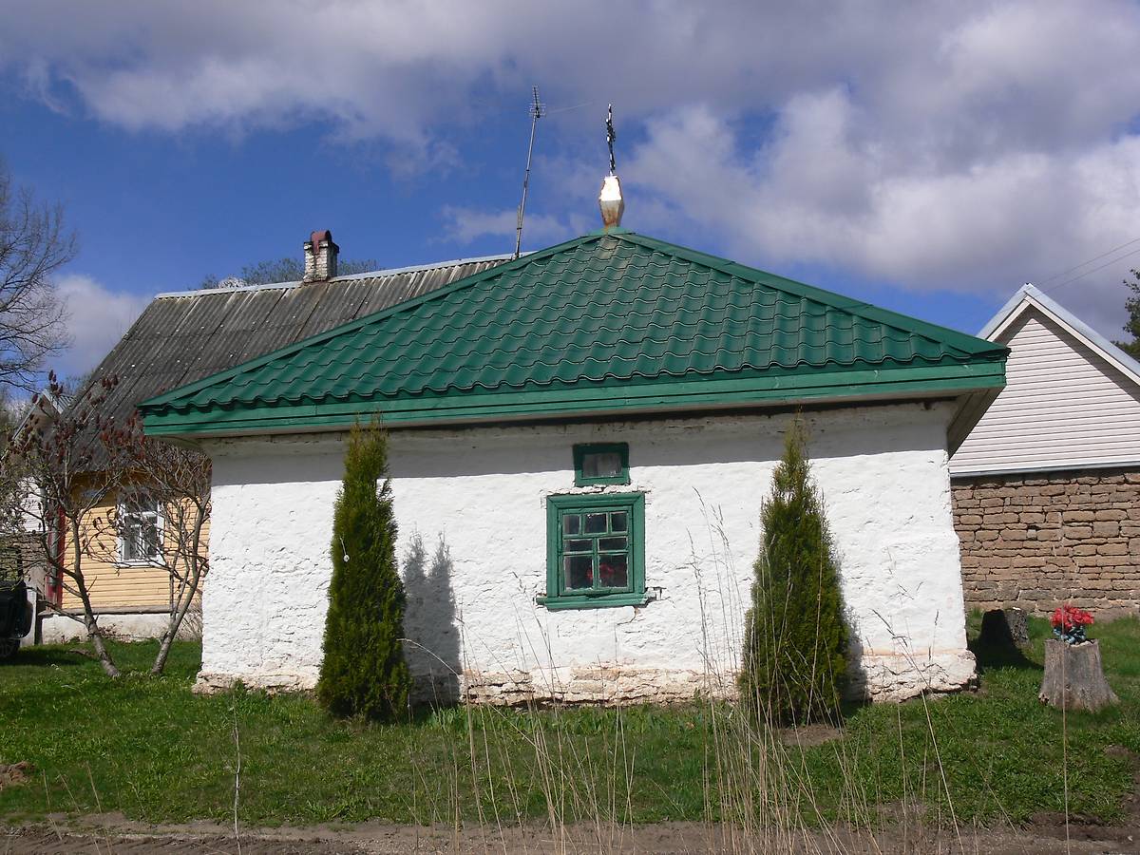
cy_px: 428
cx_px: 570
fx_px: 1251
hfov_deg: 49.0
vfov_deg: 37.7
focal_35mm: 38
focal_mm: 8
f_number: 7.1
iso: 80
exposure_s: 1/400
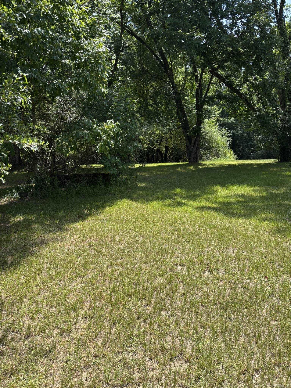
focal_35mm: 26
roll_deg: +0.6
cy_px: 194
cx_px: 146
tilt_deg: -9.2
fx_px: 291
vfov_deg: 67.3
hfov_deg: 53.1
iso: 50
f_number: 1.6
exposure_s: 1/943
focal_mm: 5.96
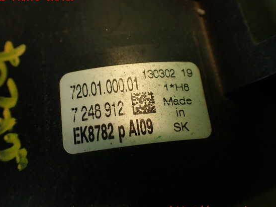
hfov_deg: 52.6
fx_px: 279
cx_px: 133
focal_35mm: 35
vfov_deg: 40.7
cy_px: 104
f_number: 2.4
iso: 200
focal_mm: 5.79
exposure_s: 1/60
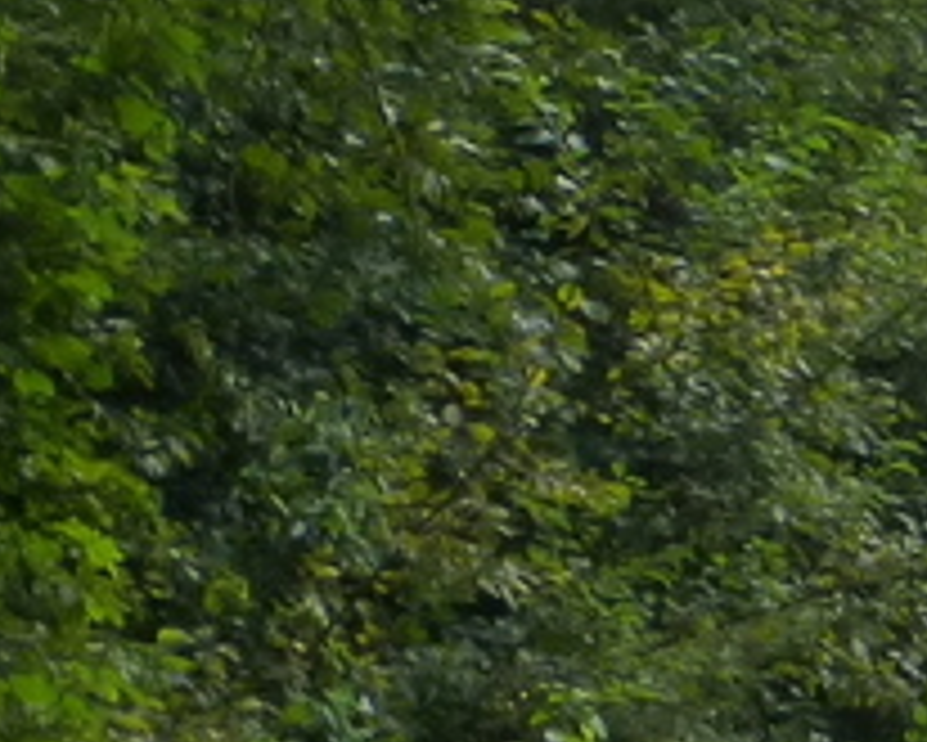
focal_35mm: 239
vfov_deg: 6.4
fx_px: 6560
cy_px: 868
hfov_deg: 7.0
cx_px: 3105
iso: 200
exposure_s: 1/640
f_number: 3.7
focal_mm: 6.1
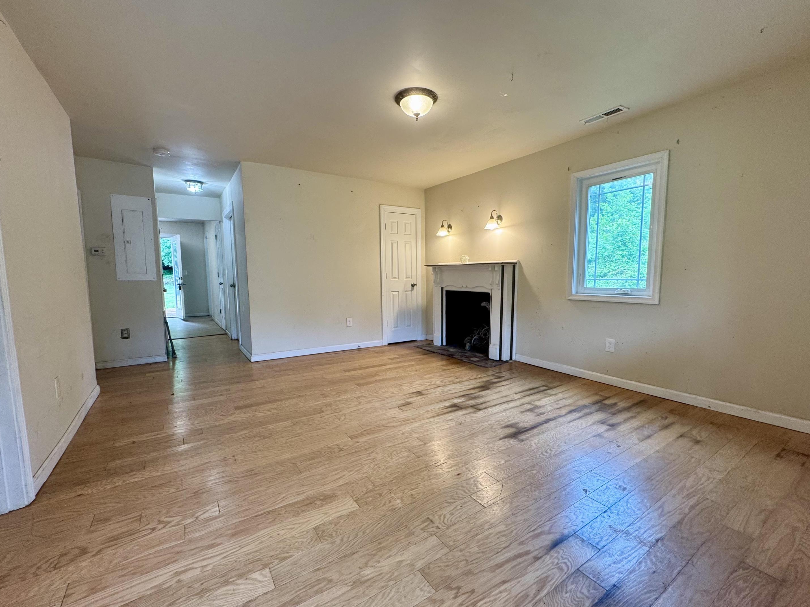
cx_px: 407
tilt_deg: -6.0
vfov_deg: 81.7
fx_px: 351
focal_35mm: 15
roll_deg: +1.2
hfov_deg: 98.2
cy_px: 310
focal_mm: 2.22
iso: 160
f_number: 2.2
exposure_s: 1/120
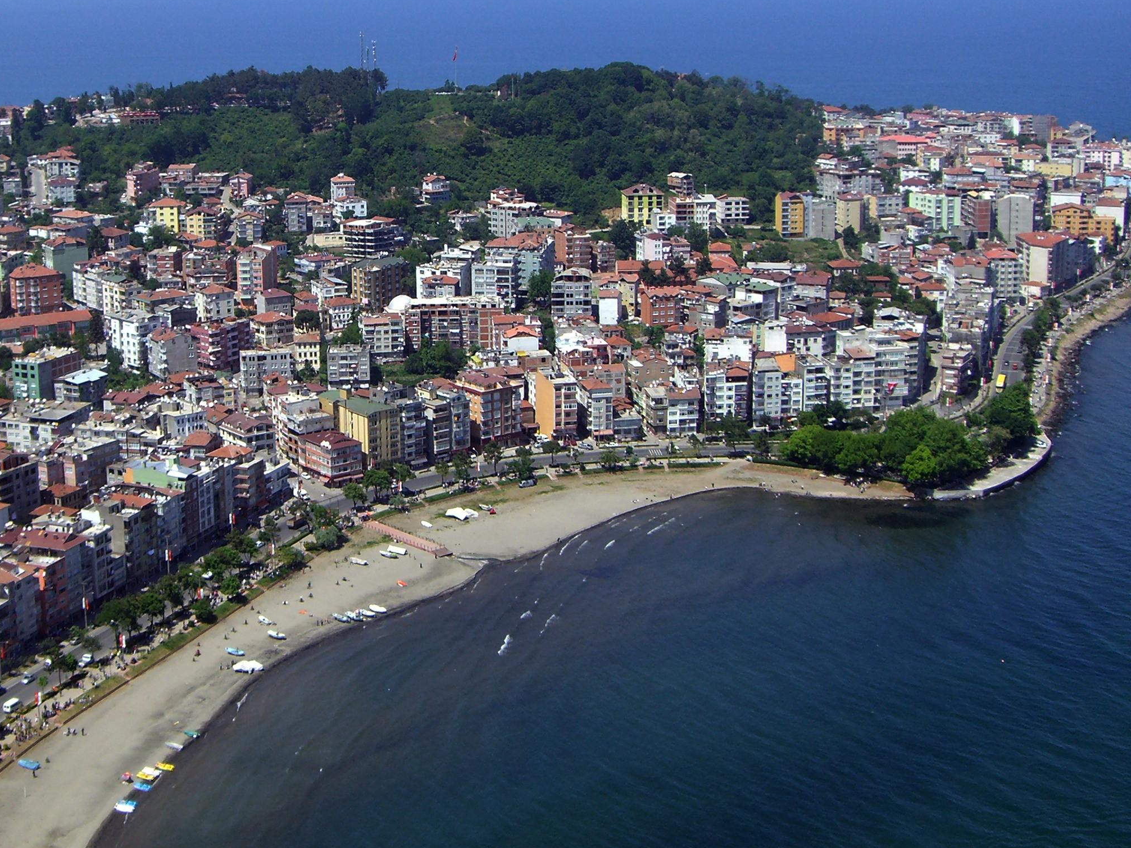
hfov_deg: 33.0
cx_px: 385
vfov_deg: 25.1
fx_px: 1895
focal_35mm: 58
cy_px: 279
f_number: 4.3
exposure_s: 1/500
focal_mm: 6.2
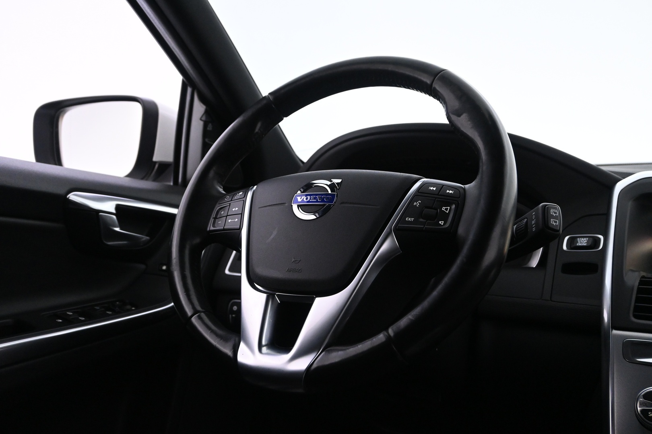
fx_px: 584
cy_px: 217
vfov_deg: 40.8
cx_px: 326
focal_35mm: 32
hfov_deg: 58.3
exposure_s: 1/50
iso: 3200
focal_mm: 21.5
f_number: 4.5
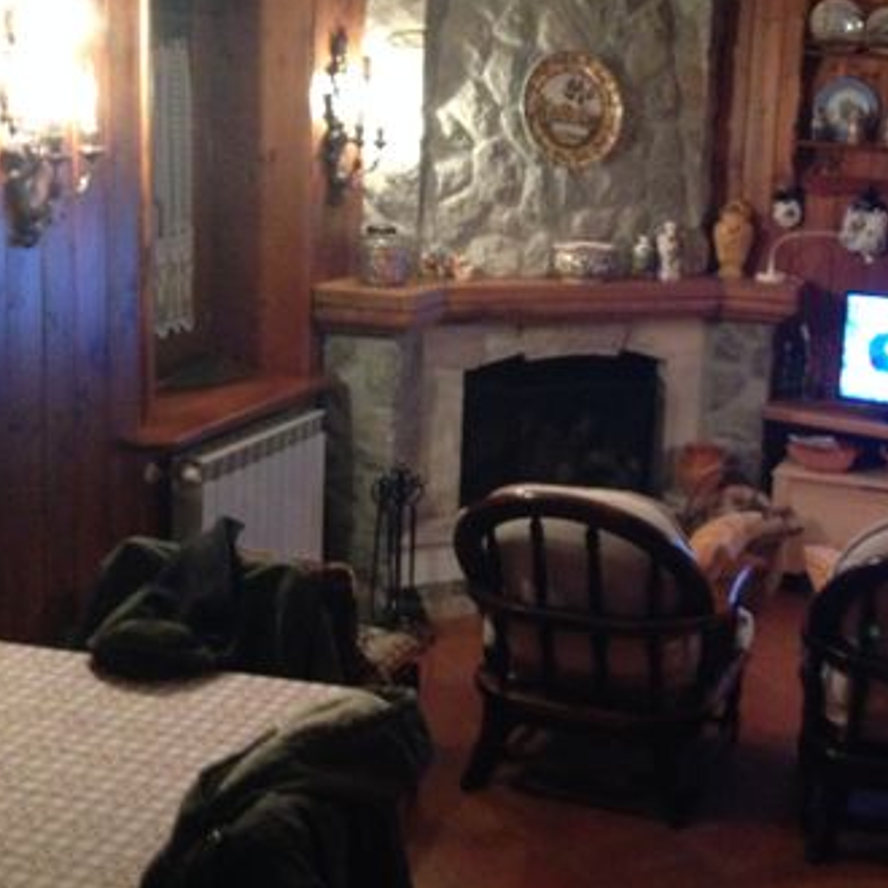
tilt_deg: -11.4
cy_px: 379
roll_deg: -4.8
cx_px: 708
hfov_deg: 31.4
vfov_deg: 32.2
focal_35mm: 53
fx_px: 1538
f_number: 2.4
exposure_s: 1/15
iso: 640
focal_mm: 4.12
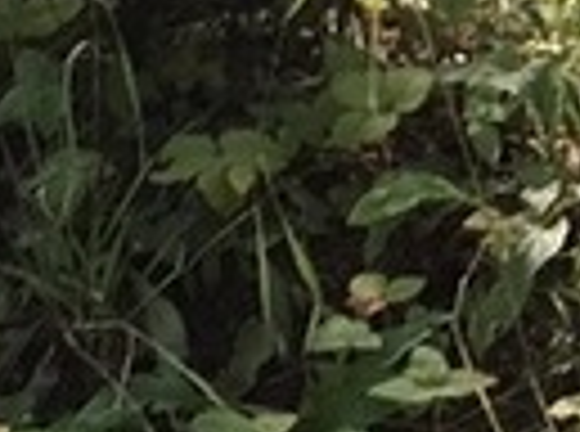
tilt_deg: -11.3
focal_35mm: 223
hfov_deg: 8.9
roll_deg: -0.8
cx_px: 382
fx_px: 3726
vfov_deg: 6.4
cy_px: -531
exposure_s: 1/100
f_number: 1.8
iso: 32
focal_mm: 3.99
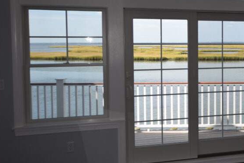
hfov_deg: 34.3
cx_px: 217
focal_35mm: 55
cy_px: 69
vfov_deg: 24.6
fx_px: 373
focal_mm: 20
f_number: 6.3
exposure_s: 1/200
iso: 100
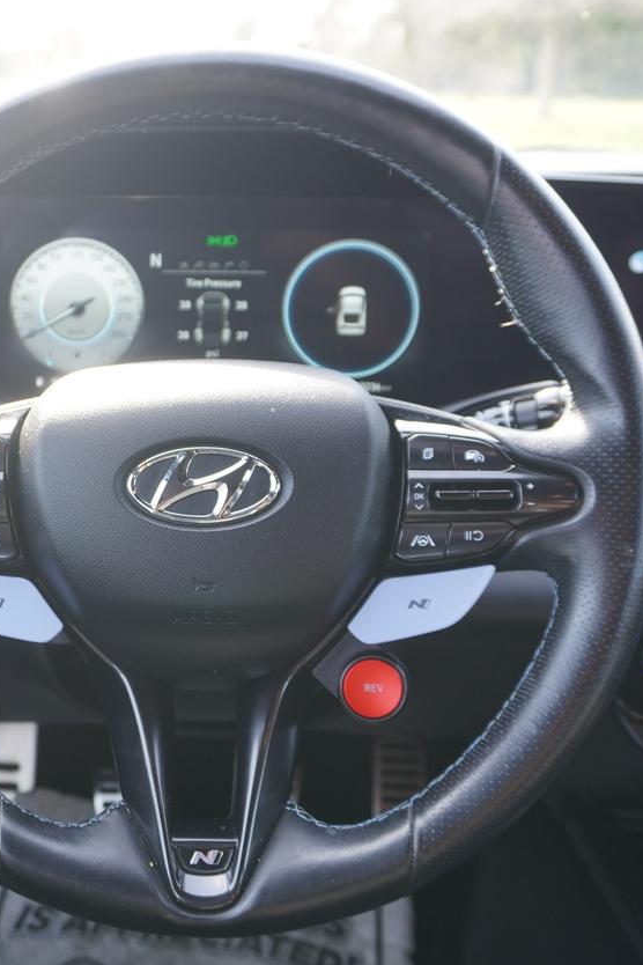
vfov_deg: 44.7
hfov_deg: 30.1
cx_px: 158
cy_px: 488
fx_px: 1173
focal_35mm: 44
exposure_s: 1/60
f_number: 4
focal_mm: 19
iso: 250
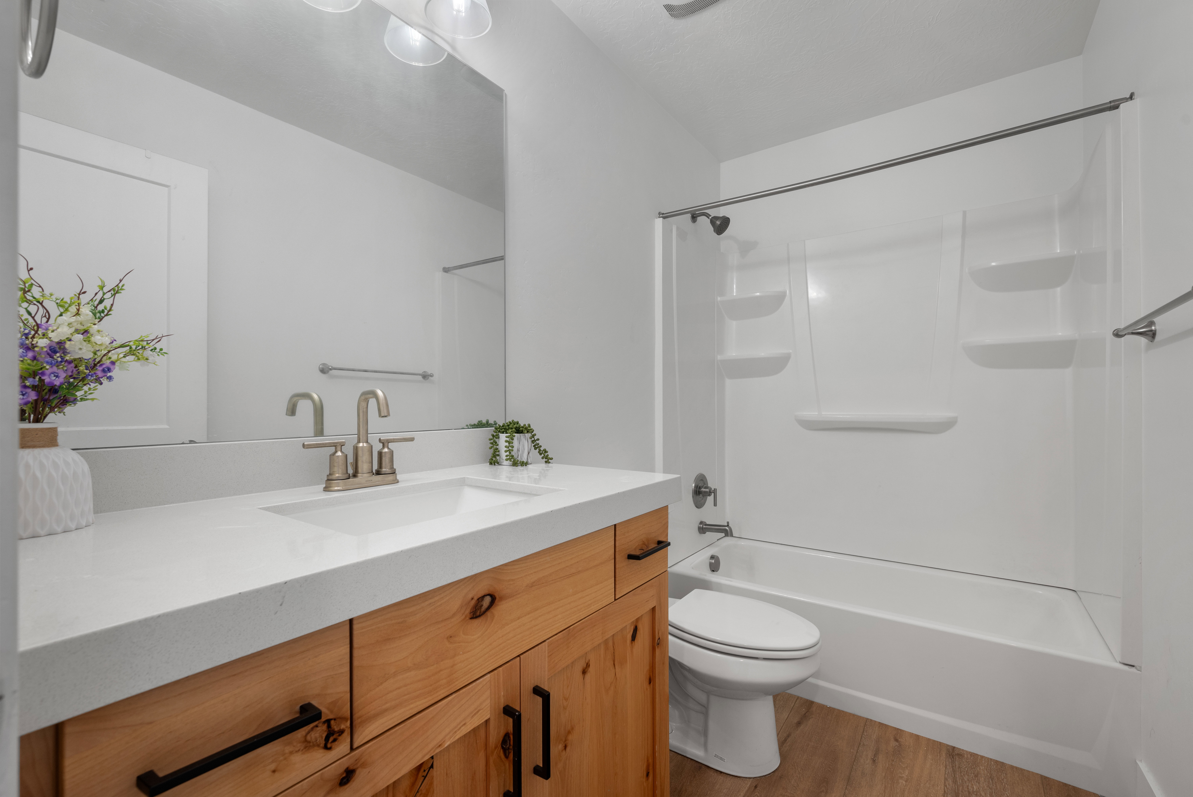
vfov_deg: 75.5
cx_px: 596
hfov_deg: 98.5
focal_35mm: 16
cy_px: 398
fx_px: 514
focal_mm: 15.5
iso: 500
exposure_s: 1/1.25
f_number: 8
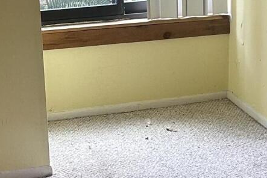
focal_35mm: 122
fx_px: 905
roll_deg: +2.4
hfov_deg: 16.8
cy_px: 107
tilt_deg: -15.4
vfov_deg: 11.2
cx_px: 149
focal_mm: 5.7
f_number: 1.5
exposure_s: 1/120
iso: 100
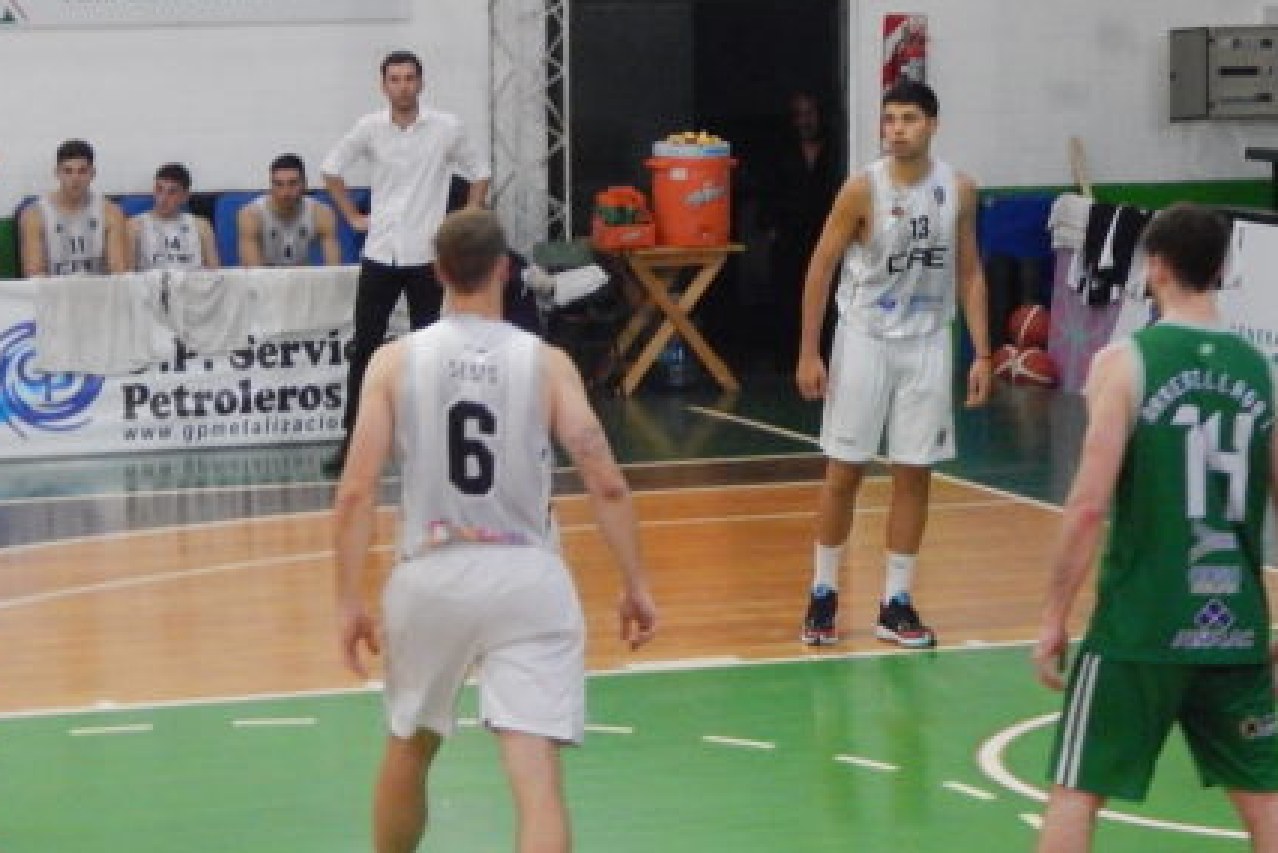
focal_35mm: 129
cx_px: 679
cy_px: 281
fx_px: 4581
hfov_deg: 15.9
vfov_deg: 10.6
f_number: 4.1
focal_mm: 12.3
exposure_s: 1/50
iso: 800
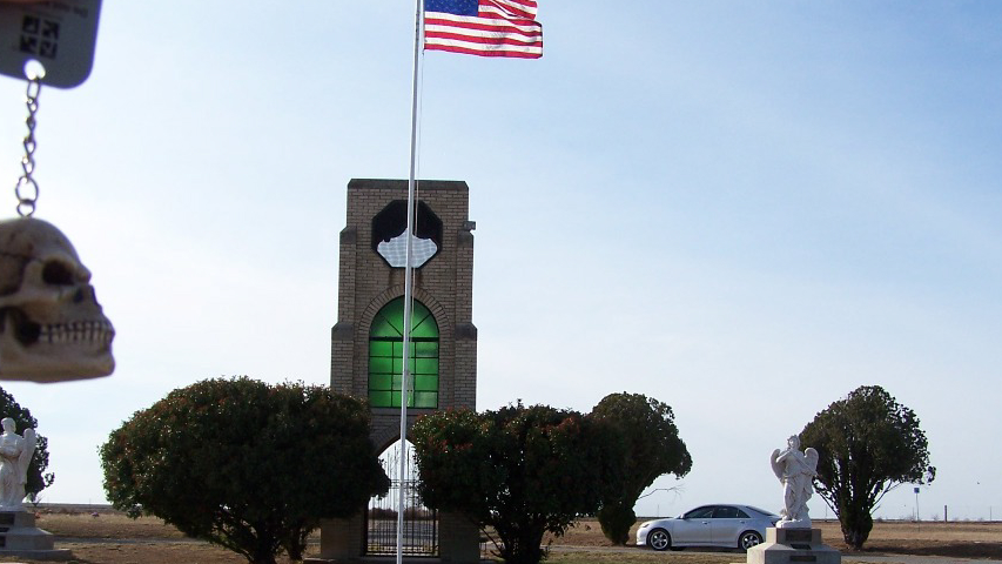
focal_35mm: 50
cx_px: 477
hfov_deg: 41.3
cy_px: 384
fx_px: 1329
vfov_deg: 23.8
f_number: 4
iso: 80
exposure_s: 1/750
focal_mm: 6.3
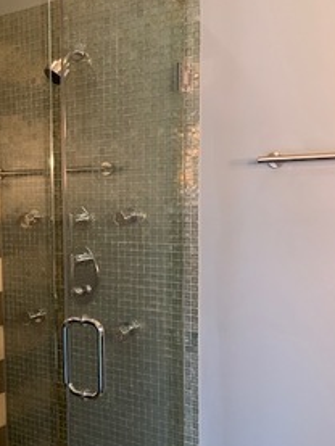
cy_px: 264
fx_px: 580
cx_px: 56
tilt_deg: -6.7
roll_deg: +1.7
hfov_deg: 31.2
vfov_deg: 41.9
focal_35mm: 45
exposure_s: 1/30
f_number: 1.8
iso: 400
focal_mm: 4.25
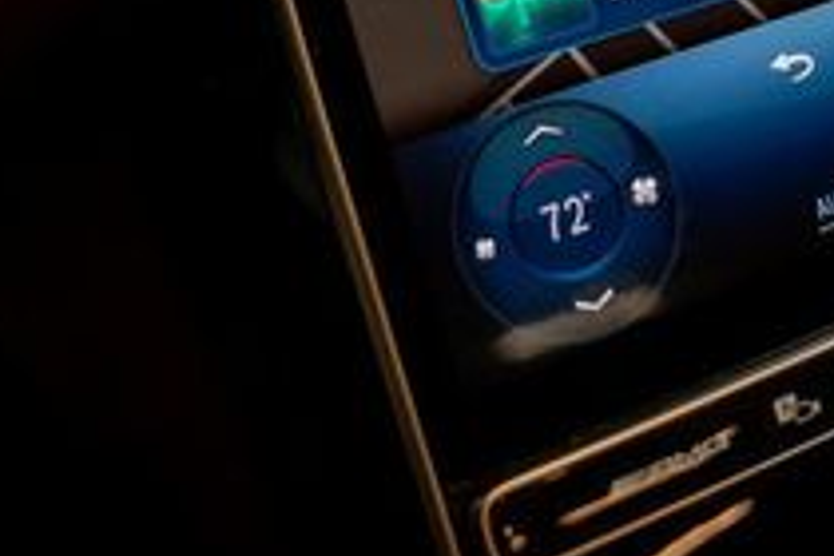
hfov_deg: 26.5
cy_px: -260
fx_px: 1691
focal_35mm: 73
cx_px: 798
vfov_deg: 17.0
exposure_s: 1/50
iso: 1600
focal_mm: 24
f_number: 2.8
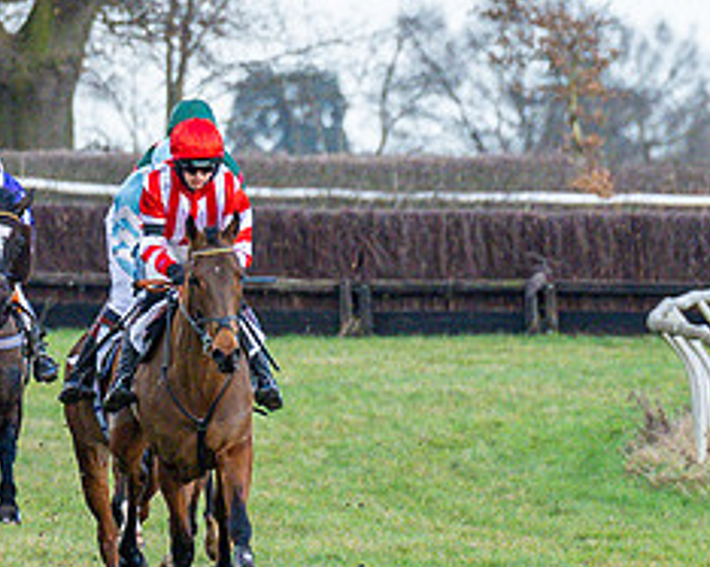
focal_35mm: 1311
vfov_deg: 1.2
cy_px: 366
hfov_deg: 1.5
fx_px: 27537
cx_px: 254
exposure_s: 1/2000
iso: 640
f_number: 4
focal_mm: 200
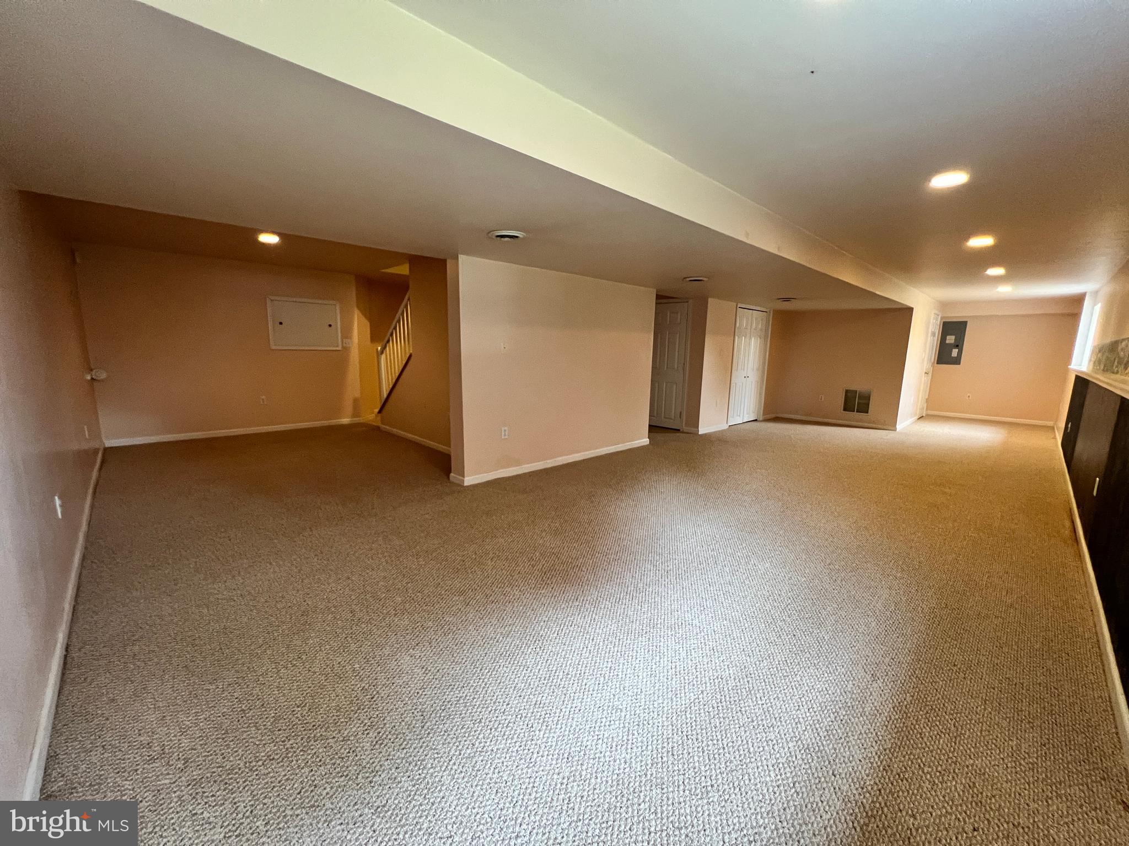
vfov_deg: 89.9
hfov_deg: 106.2
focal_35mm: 13
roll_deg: -1.2
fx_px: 424
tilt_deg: -9.9
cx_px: 564
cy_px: 423
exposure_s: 1/60
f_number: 1.8
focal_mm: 1.57
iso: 640
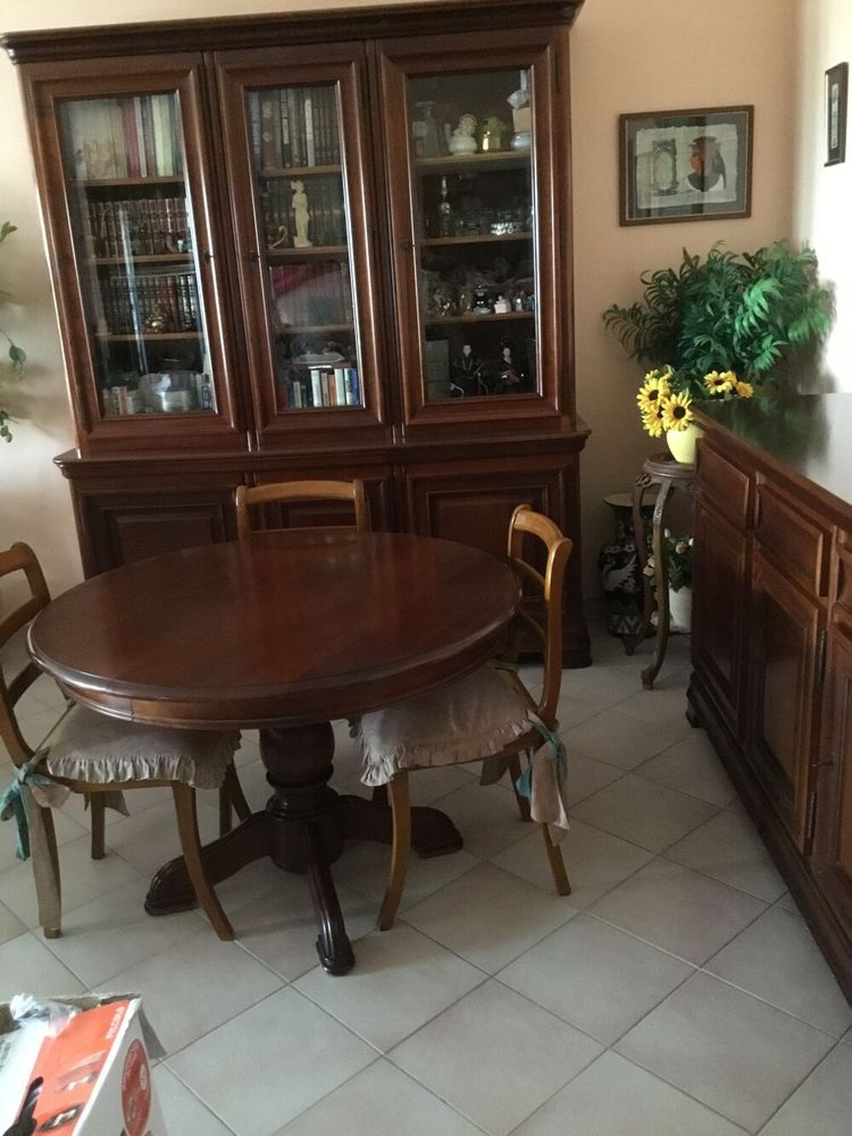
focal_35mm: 31
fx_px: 1017
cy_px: 568
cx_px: 426
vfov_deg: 58.3
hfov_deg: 45.4
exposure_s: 1/17
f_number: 2.4
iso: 800
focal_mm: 3.3
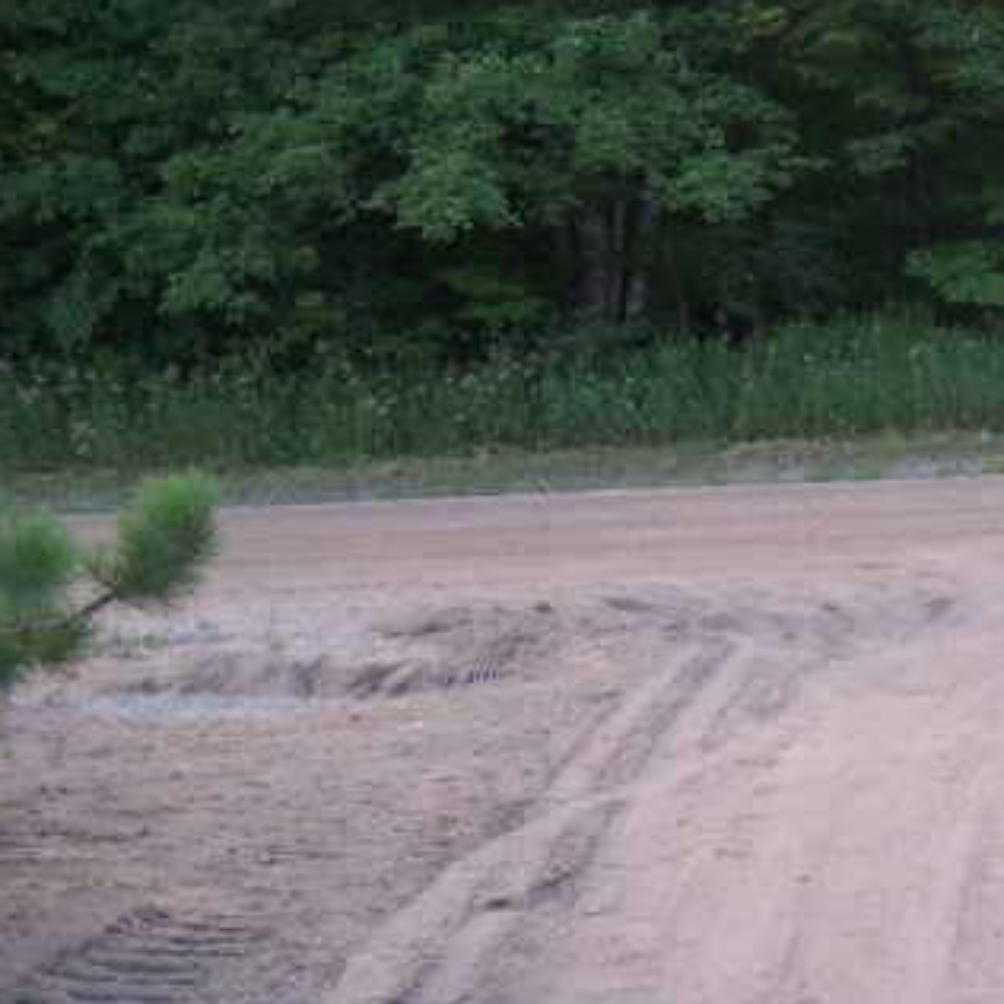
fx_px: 2231
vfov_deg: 25.2
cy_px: 683
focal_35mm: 68
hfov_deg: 24.3
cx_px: 982
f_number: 2.8
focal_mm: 6.3
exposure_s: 1/45
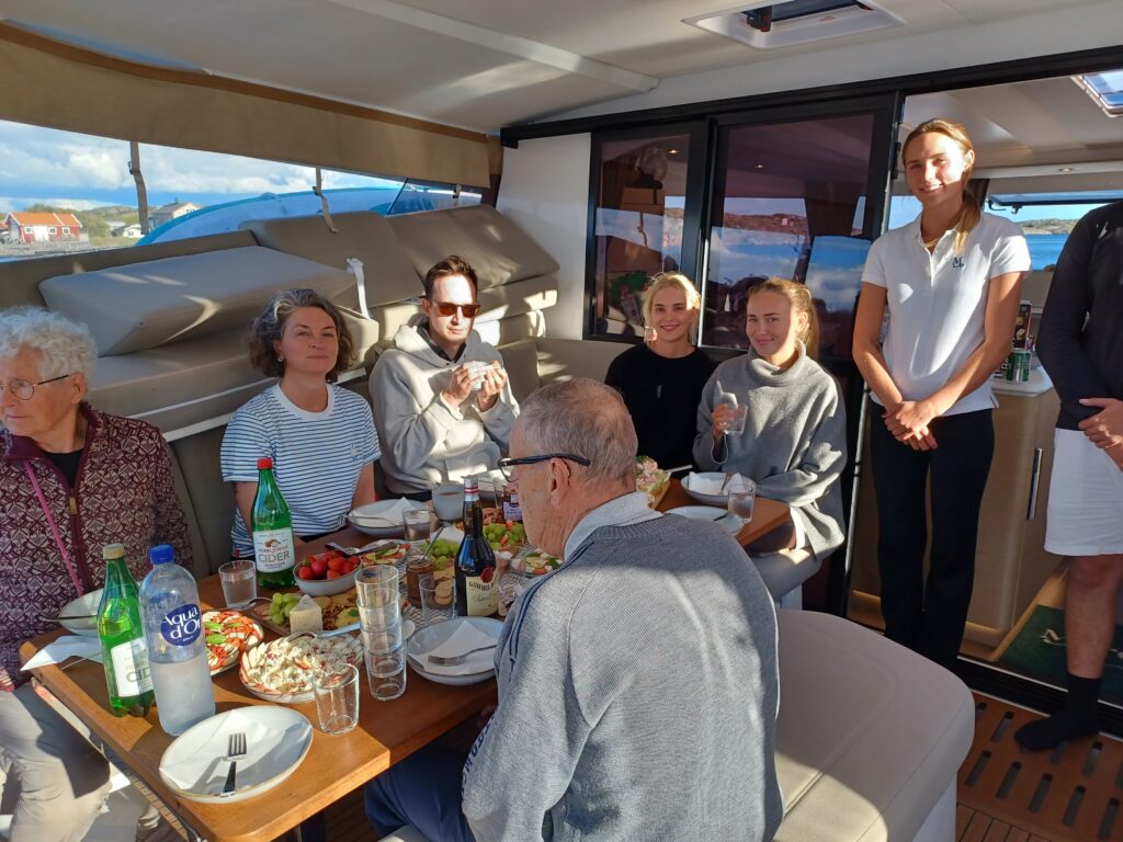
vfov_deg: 54.9
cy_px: 421
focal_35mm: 25
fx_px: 811
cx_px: 562
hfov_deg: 69.4
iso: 32
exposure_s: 1/121
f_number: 1.8
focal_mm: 4.6
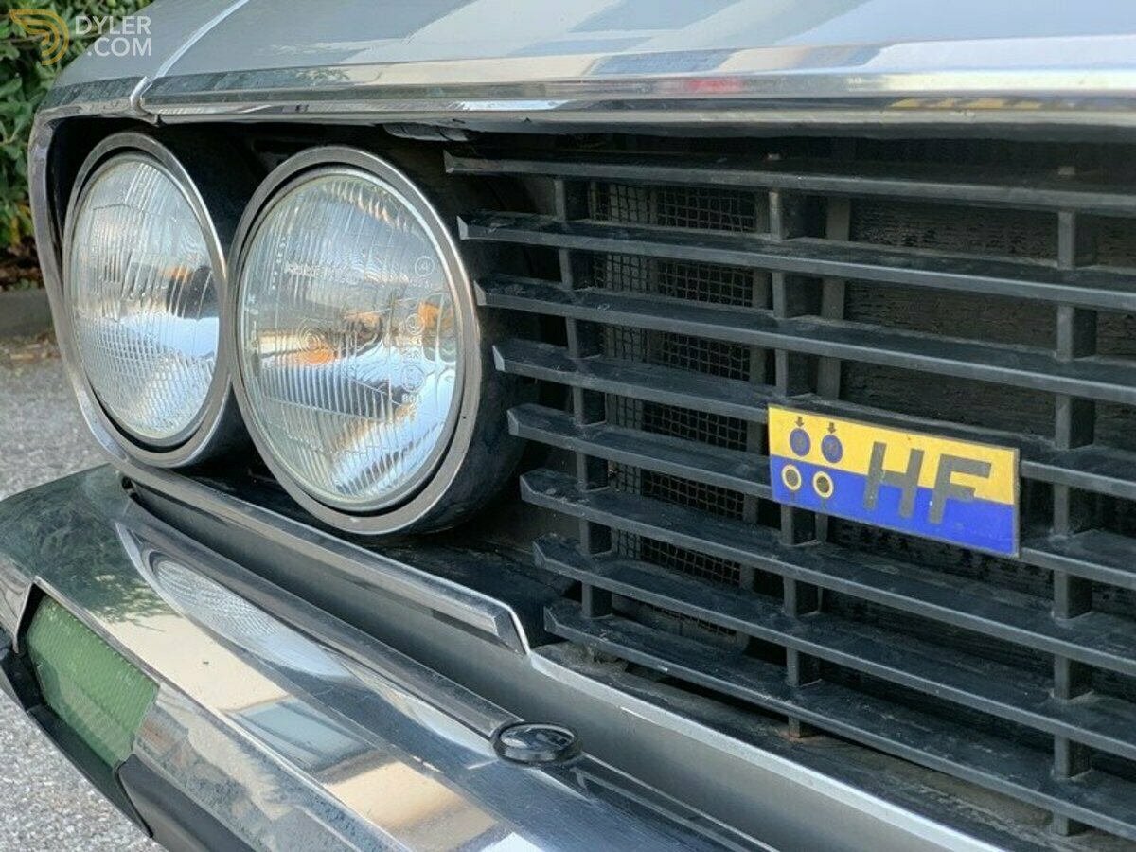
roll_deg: +0.0
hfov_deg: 36.8
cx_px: 568
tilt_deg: -11.6
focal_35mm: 52
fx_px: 1706
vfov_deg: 28.0
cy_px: 426
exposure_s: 1/122
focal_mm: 6
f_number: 2.4
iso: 100
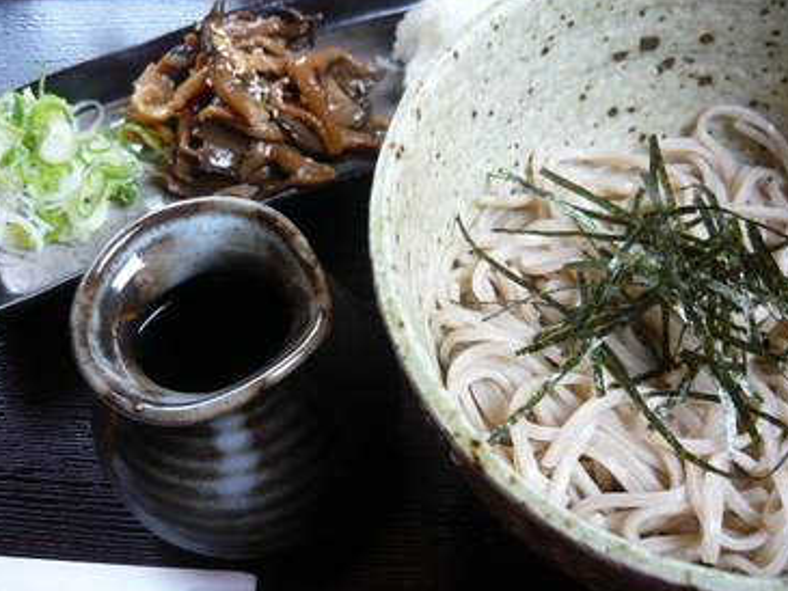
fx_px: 865
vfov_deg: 37.7
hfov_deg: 48.8
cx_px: 443
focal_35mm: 38
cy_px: 281
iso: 100
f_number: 2.8
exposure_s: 1/40
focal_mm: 5.5
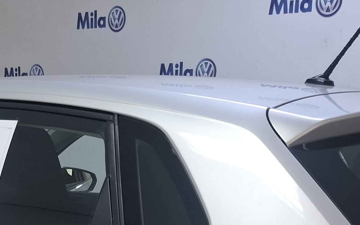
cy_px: 376
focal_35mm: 76
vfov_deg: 15.3
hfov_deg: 27.1
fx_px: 746
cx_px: 137
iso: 320
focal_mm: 5.54
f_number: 1.8
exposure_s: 1/120
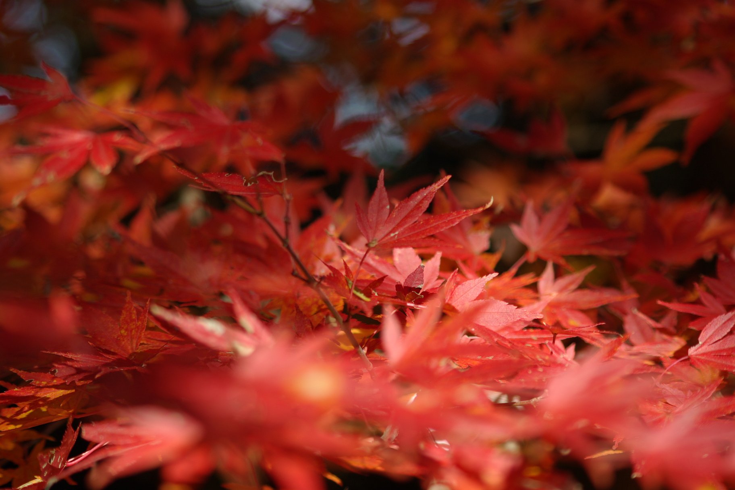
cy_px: 245
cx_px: 368
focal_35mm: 112
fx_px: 2297
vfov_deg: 12.2
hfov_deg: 18.2
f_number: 5
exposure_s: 1/250
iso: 100
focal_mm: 75
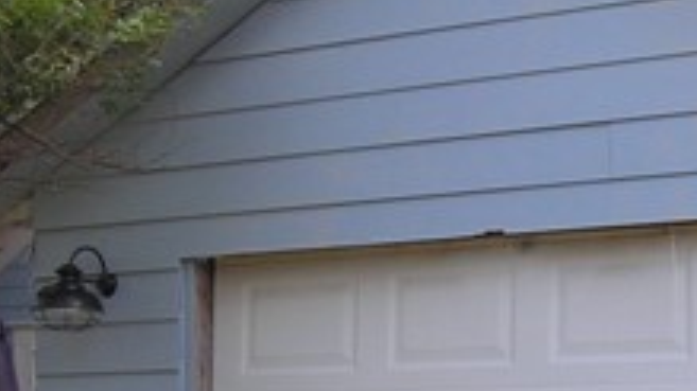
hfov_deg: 17.4
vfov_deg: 9.8
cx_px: 573
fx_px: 2254
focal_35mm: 122
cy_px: 426
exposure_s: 1/93
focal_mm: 6.1
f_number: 4.1
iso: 50
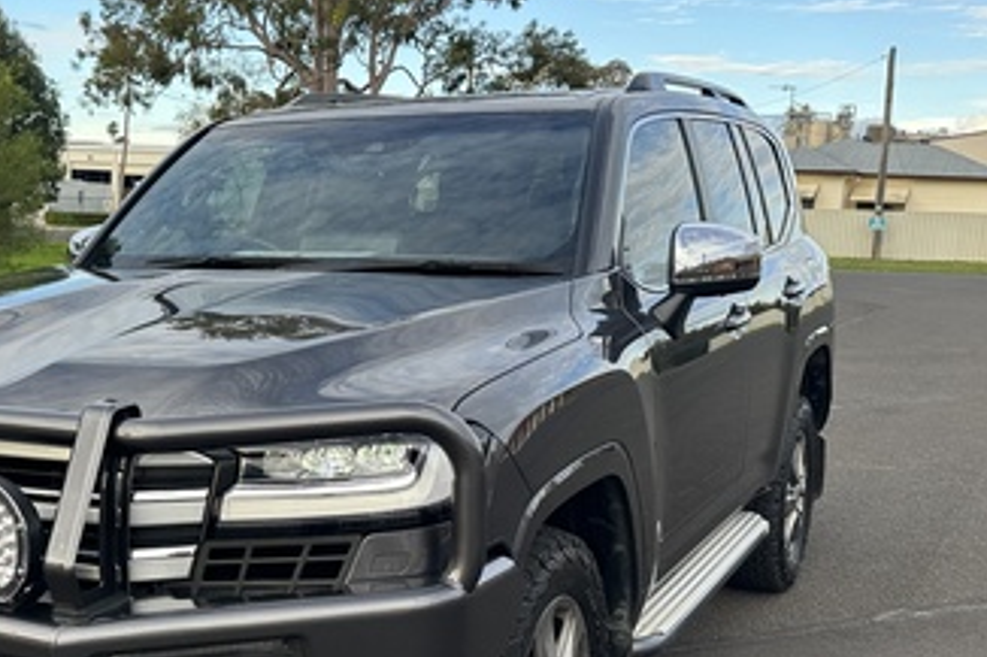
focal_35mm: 49
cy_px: 442
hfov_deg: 39.4
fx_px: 1343
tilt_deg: -6.4
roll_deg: -2.4
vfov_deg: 27.3
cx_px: 263
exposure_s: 1/634
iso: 80
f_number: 1.78
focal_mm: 6.86
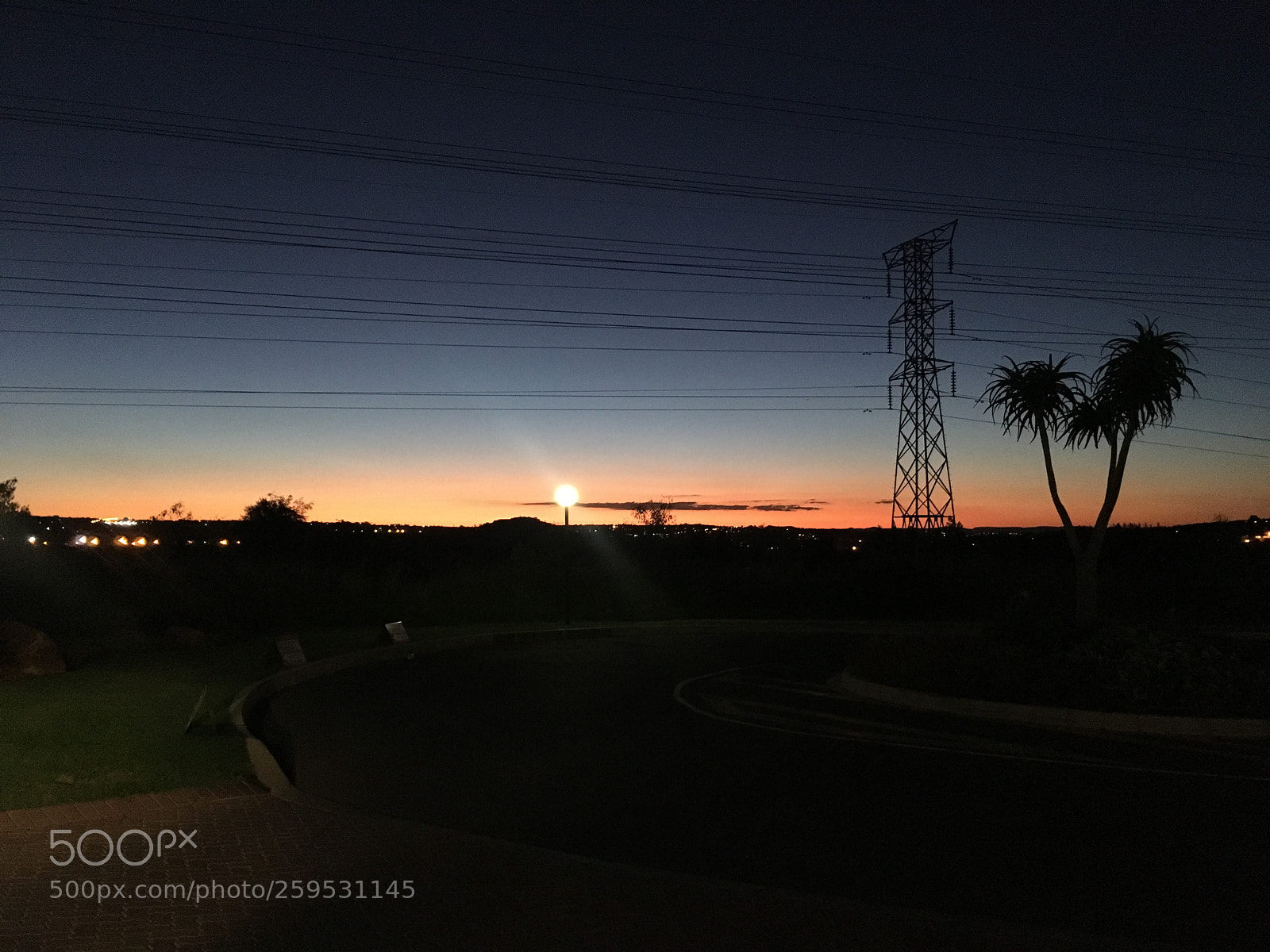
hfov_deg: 61.7
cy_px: 476
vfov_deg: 48.2
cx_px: 635
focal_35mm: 29
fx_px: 1064
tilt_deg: +3.7
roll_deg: +0.7
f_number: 2.2
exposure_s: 1/17
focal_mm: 4.15
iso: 320
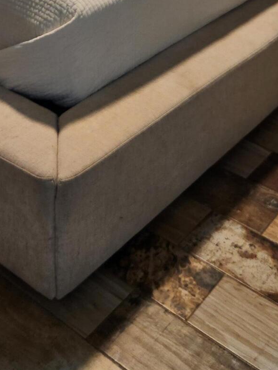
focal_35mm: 59
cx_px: 142
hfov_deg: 24.8
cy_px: -68
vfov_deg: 28.6
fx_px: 632
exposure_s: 1/60
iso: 250
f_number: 1.8
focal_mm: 5.4
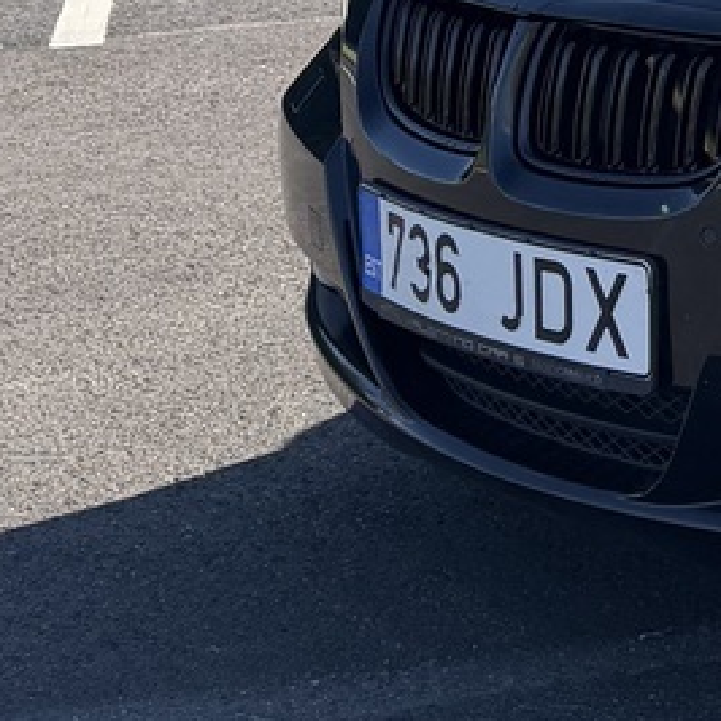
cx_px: 1391
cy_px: -227
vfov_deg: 13.2
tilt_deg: -5.8
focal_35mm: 127
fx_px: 2993
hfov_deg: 12.3
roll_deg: -0.8
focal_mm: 6.76
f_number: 1.78
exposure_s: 1/2525
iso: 100
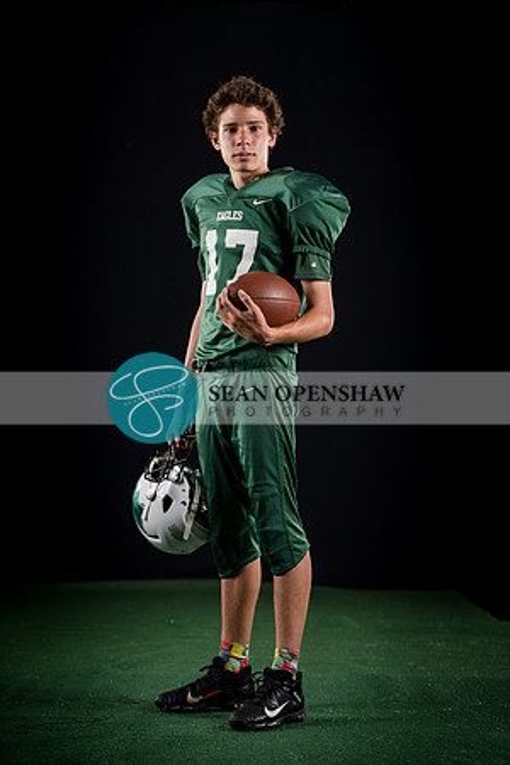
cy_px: 382
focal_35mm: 95
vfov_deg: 21.5
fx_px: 2019
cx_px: 255
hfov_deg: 14.4
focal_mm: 95
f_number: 4
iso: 200
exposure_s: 1/160
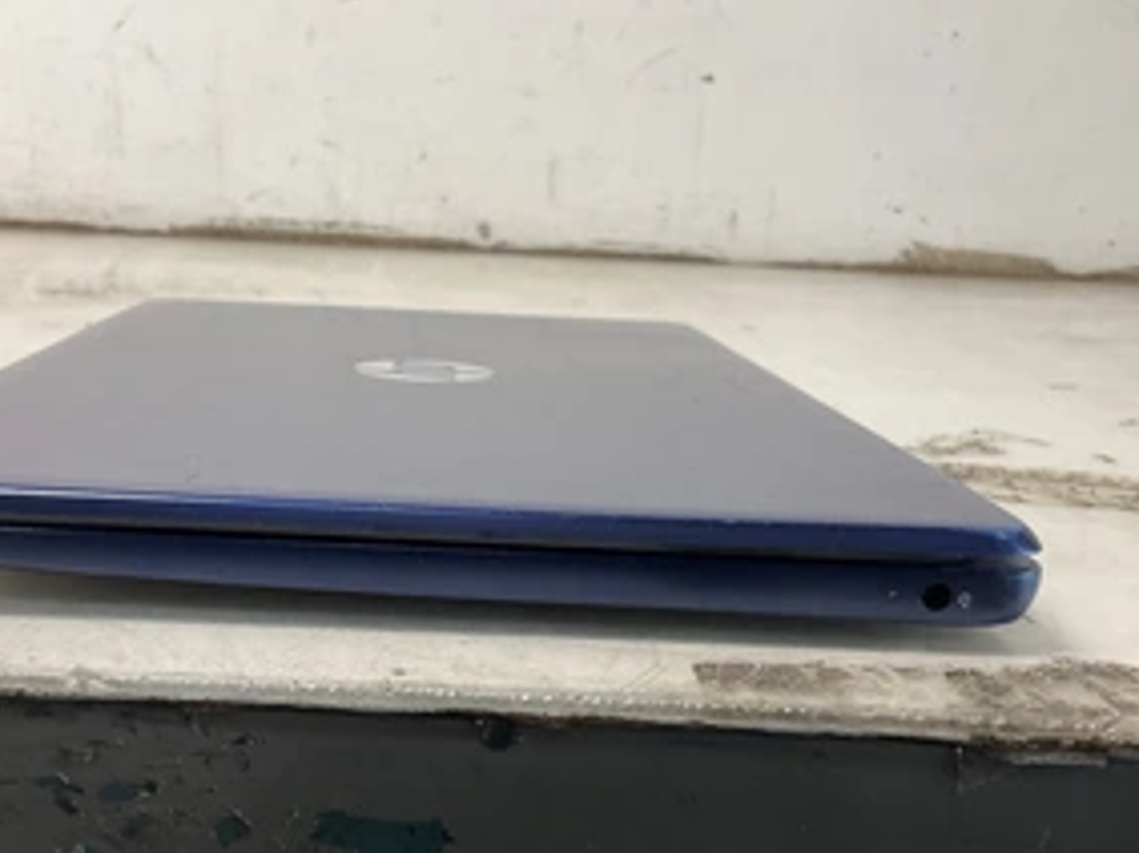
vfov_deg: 34.9
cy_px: 539
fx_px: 1348
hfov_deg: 45.4
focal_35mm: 41
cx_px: 427
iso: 50
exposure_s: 1/60
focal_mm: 3
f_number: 1.8
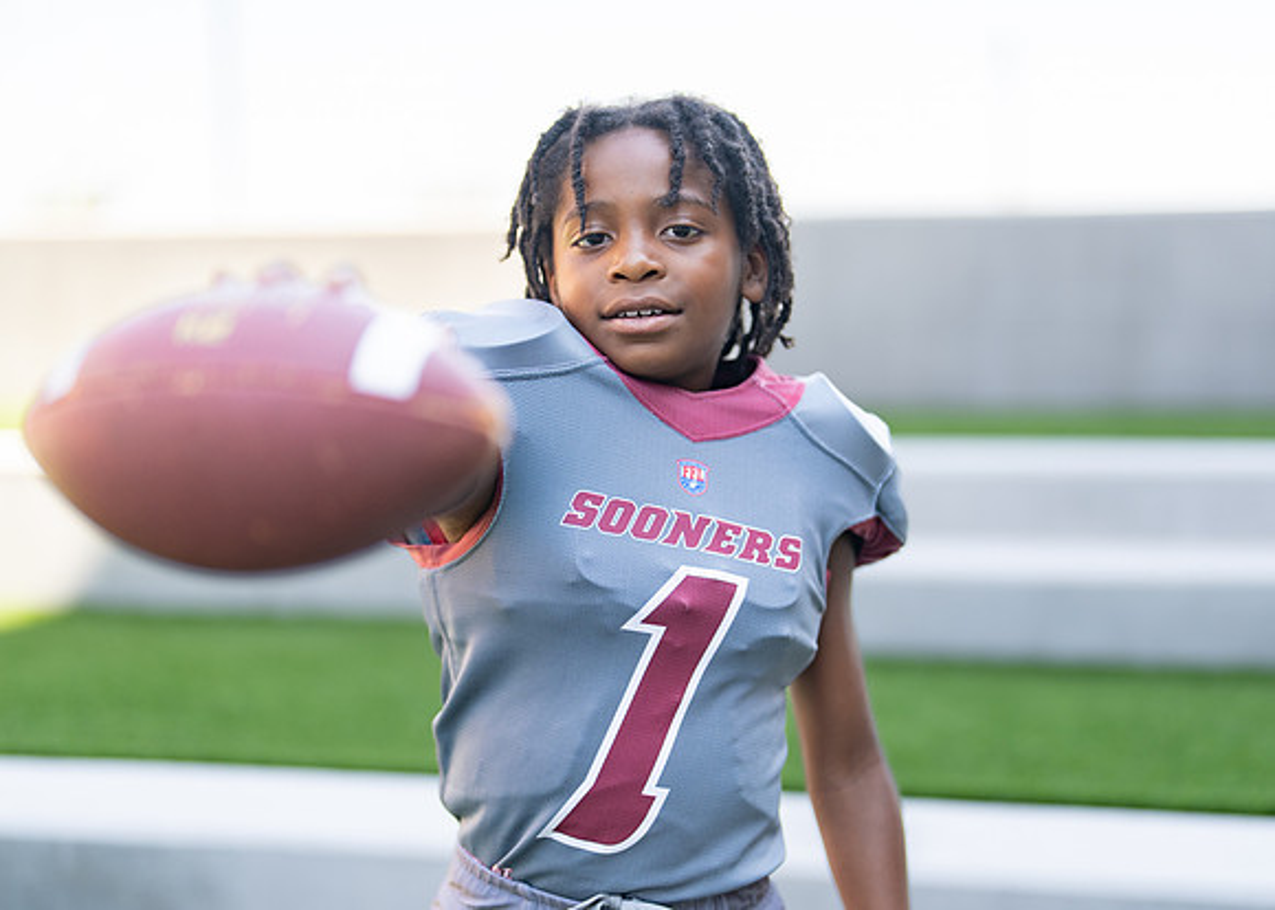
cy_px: 501
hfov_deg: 32.0
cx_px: 695
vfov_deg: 23.1
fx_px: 2223
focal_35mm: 61
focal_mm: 50
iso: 100
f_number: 1.2
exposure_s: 1/1600
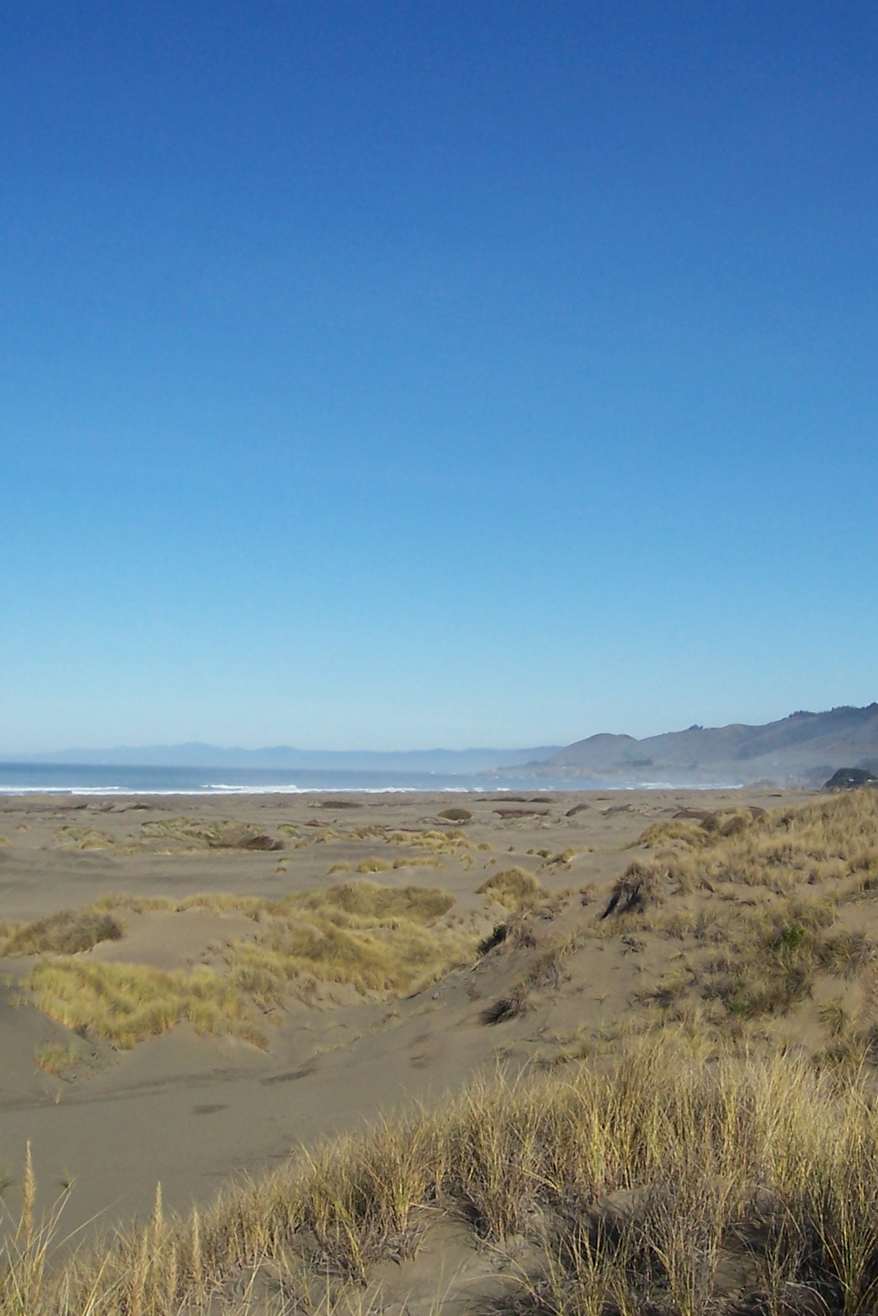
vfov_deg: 41.1
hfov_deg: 27.8
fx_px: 1755
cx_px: 614
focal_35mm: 48
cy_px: 657
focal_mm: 5.6
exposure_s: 1/750
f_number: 5.6
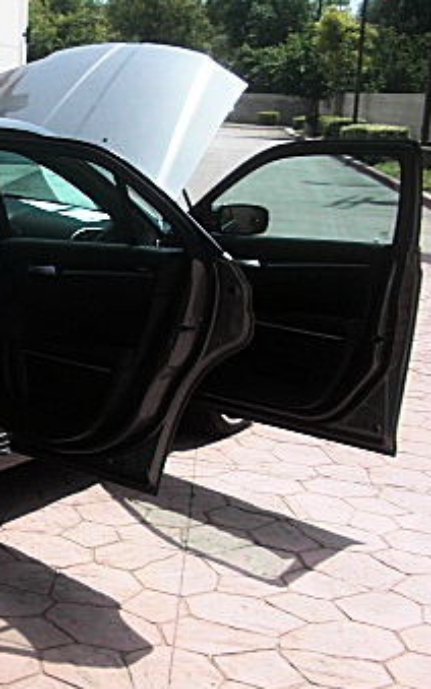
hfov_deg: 16.9
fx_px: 1353
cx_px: -150
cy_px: 415
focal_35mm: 72
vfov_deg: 28.5
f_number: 2.8
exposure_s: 1/800
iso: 50
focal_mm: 6.3
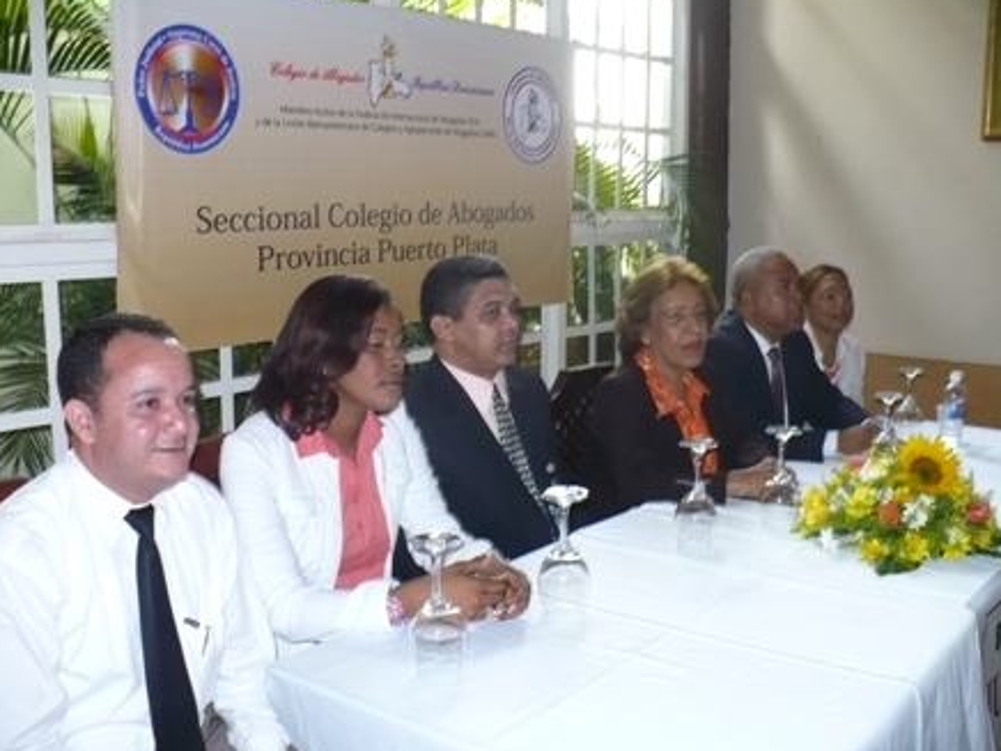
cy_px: 374
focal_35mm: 38
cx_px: 494
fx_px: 1099
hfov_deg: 49.0
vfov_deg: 37.7
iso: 250
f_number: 2.8
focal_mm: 6.1
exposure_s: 1/30
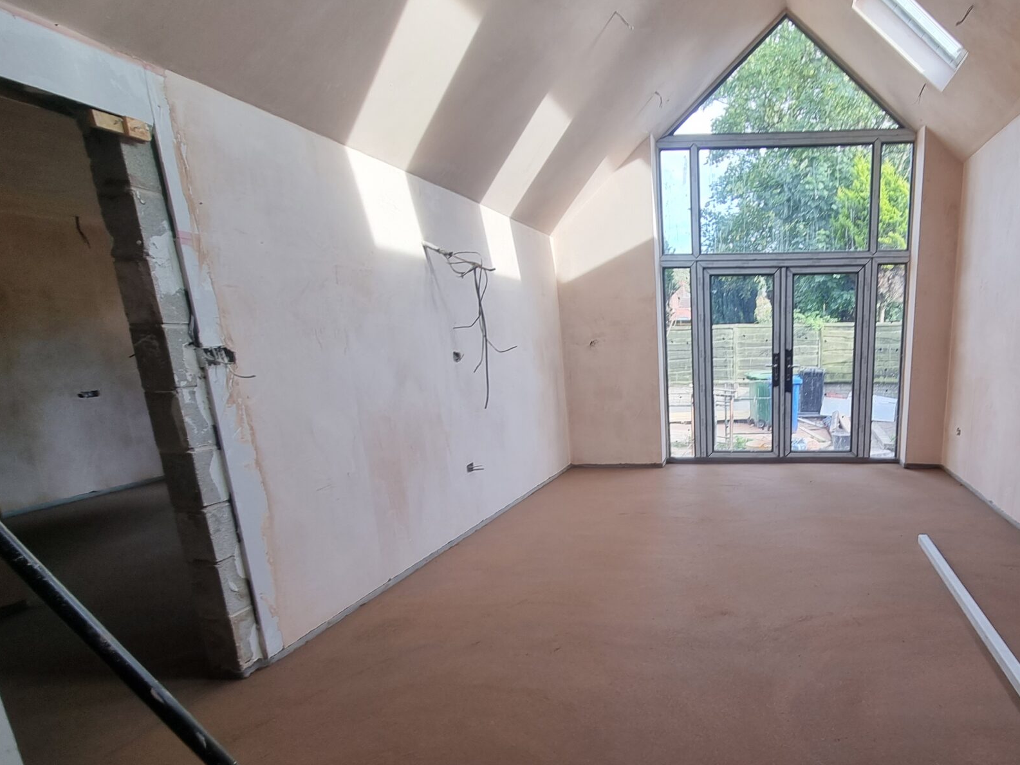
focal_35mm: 21
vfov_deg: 61.8
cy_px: 513
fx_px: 619
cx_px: 728
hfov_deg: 74.9
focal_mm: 2.2
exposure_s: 1/50
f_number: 2.2
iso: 50
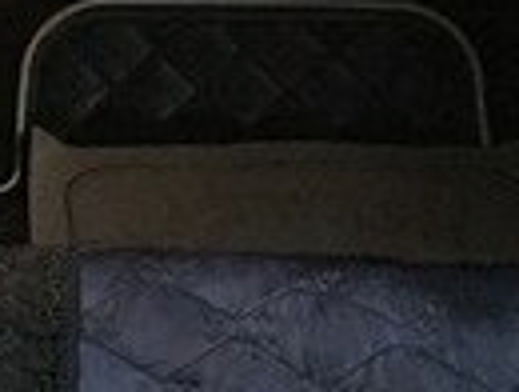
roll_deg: +3.5
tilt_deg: -30.9
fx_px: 2208
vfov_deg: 10.1
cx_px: -431
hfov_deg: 12.2
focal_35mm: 147
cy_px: 74
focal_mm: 4.15
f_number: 2.2
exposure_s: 1/17
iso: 320
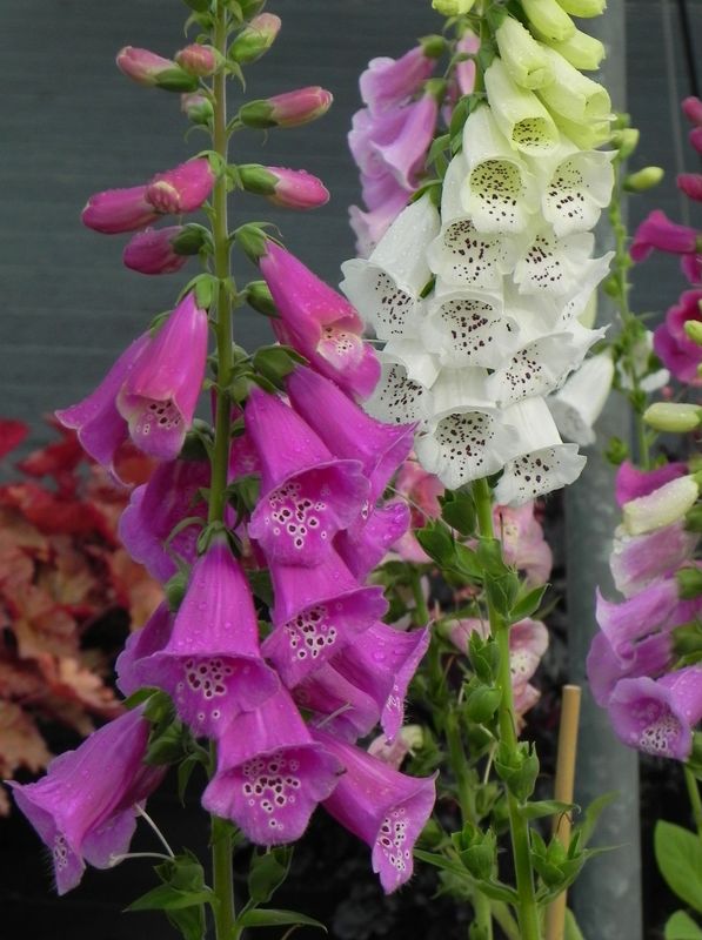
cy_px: 470
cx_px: 351
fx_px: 2848
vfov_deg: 18.8
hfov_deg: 14.1
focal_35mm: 105
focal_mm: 18.8
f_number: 4.5
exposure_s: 1/640
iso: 160
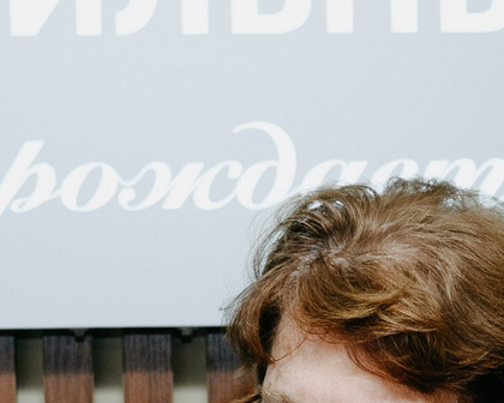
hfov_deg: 8.9
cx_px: 395
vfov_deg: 6.9
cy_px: 723
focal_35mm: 217
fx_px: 3237
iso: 200
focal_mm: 35
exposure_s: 1/160
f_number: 4
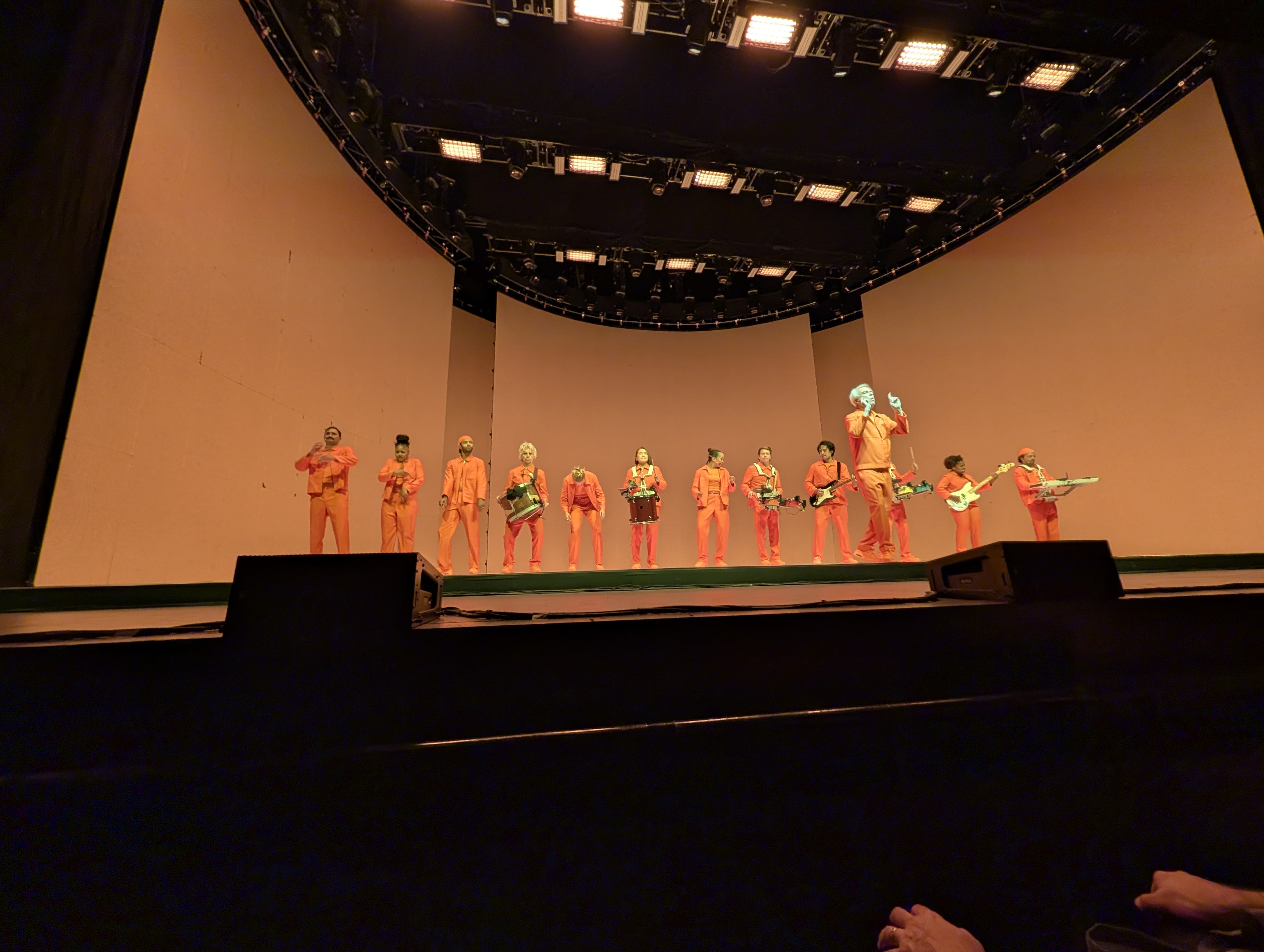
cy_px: 476
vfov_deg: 94.6
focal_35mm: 12
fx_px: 439
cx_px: 632
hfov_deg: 110.5
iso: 117
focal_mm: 2.02
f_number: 1.7
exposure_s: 1/68.5
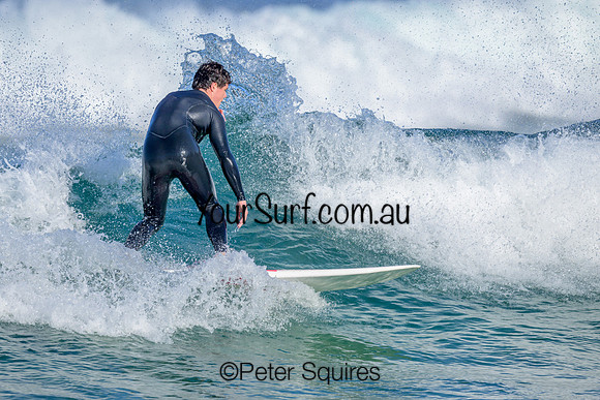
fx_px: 15240
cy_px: 214
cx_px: 257
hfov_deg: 2.3
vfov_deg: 1.5
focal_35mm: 914
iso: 250
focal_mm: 800
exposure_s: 1/2000
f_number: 6.3
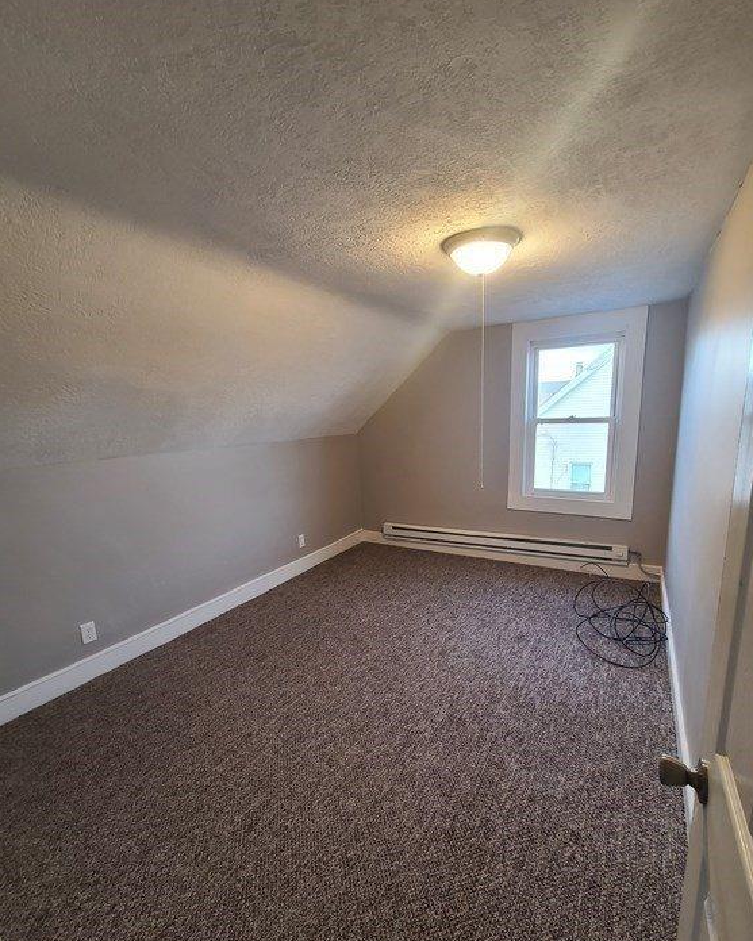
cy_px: 502
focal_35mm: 14
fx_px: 390
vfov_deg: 100.5
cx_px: 387
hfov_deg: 88.0
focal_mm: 2.2
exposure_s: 1/59
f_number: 2.2
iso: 320
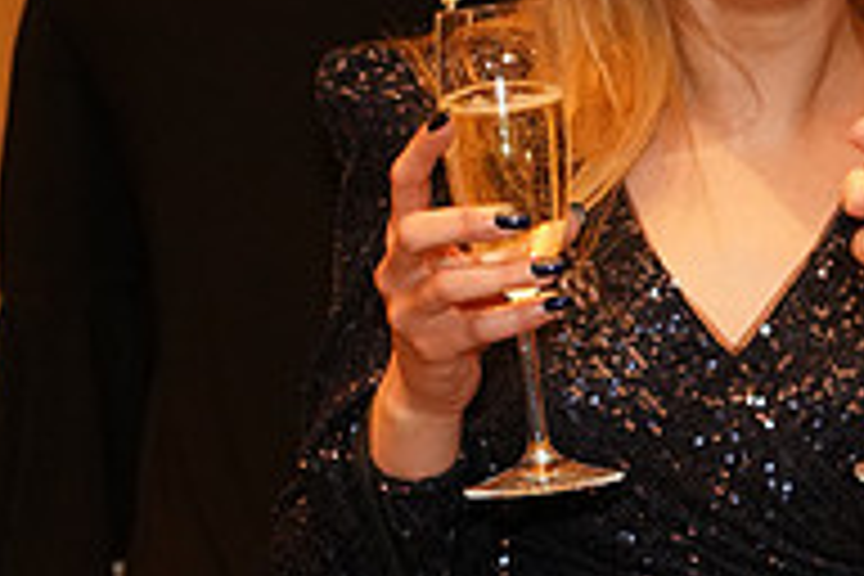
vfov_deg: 7.5
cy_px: 187
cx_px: 963
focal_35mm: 184
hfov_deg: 11.0
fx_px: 4416
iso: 6400
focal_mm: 61
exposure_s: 1/125
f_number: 4
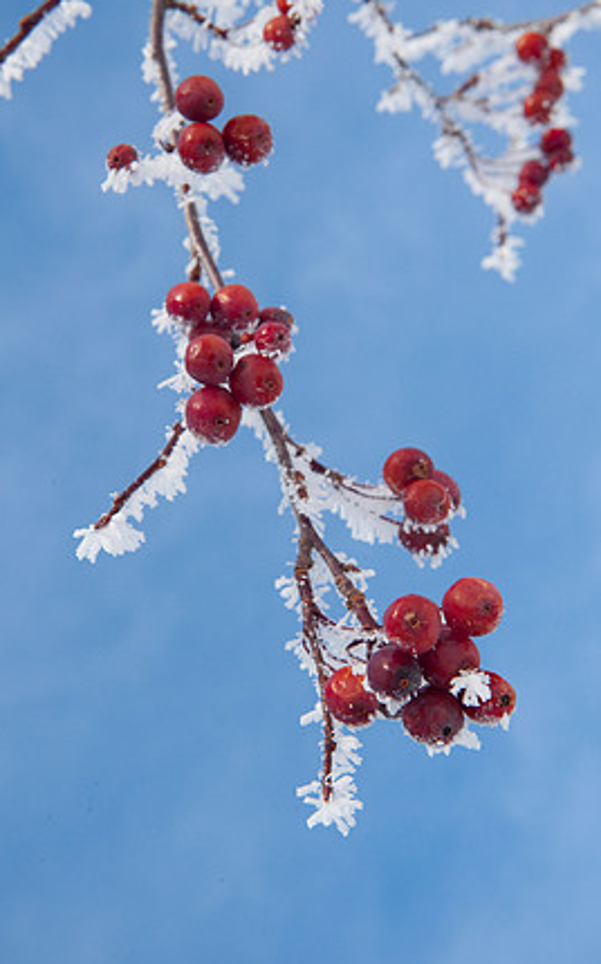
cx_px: 308
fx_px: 1681
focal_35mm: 64
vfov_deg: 32.0
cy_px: 473
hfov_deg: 20.3
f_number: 16
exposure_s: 1/400
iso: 1000
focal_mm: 60
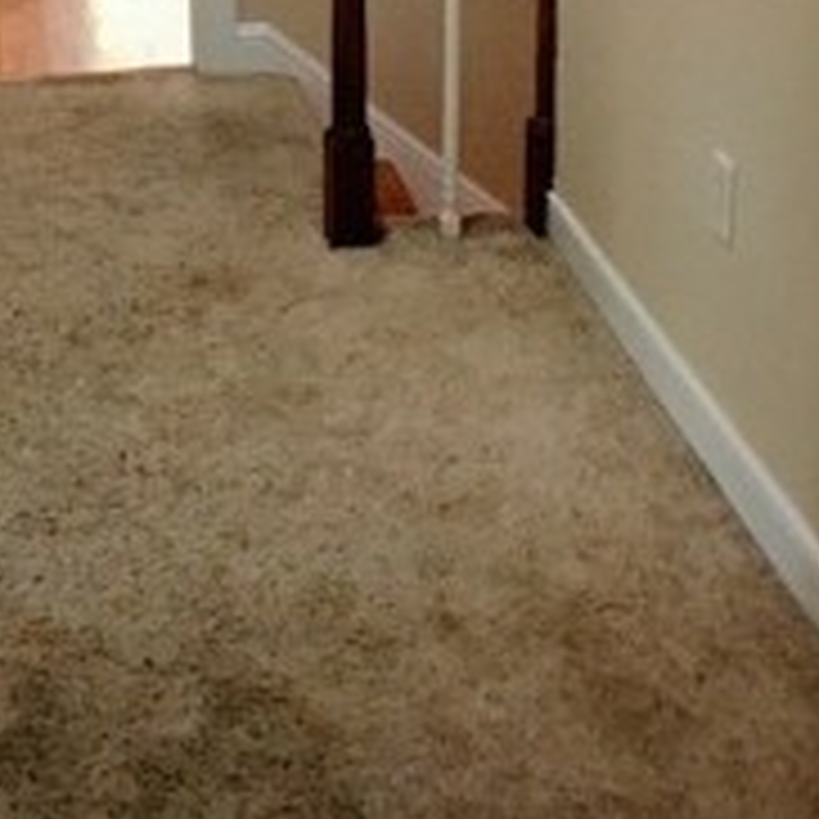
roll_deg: +0.4
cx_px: 108
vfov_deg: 15.7
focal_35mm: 108
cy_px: -99
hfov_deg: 16.0
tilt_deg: -11.6
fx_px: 2891
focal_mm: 4.15
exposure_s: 1/20
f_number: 2.2
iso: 200
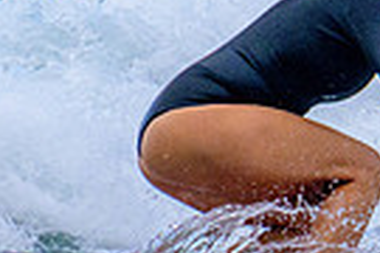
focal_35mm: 4677
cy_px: 317
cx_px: 579
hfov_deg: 0.4
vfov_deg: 0.3
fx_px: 49364
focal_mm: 800
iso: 1250
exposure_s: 1/1250
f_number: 13
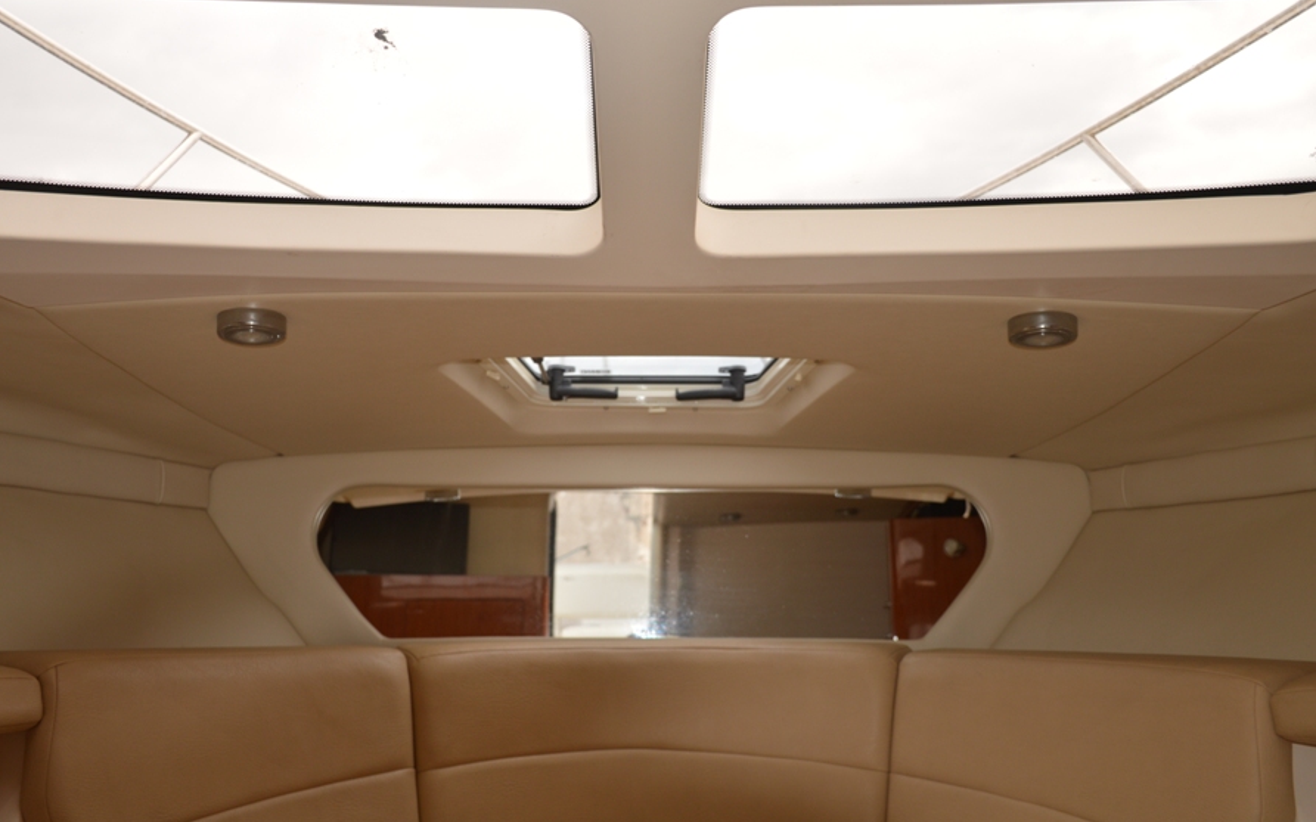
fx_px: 1219
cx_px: 654
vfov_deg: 37.2
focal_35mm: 34
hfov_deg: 56.7
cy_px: 385
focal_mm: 22
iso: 125
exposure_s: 1/60
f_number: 3.5
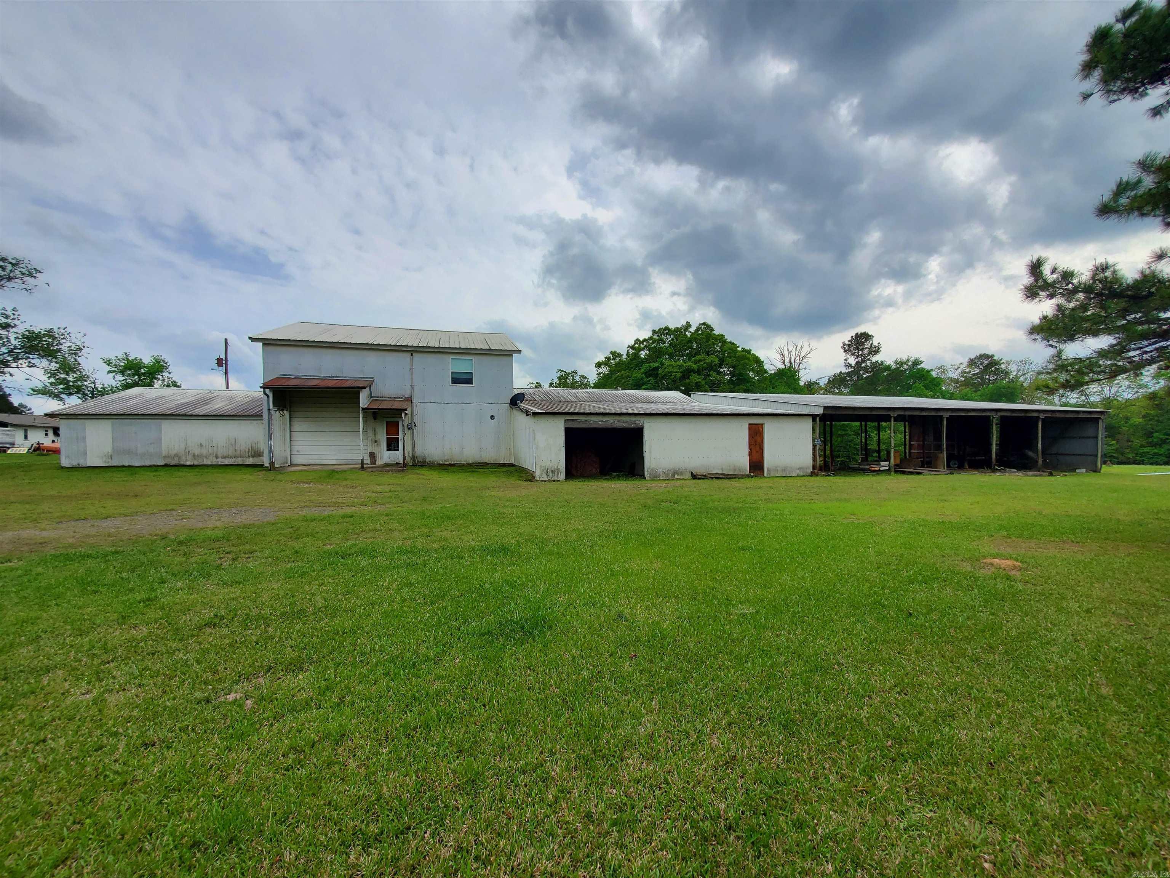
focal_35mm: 13
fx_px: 439
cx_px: 585
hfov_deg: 106.2
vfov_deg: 89.9
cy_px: 439
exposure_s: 1/1505
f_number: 2.2
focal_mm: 1.8
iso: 50
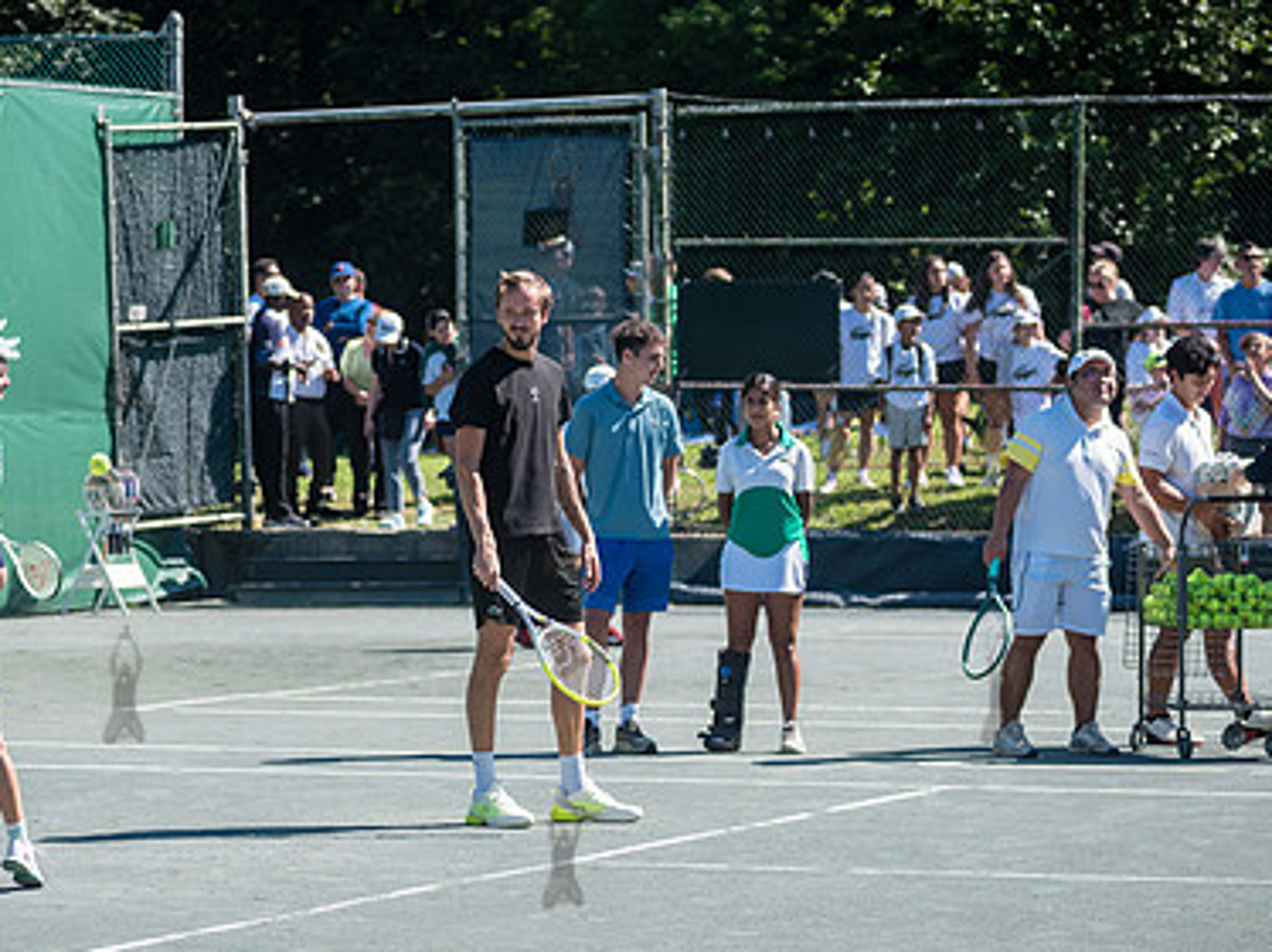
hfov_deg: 11.6
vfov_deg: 8.7
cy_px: 518
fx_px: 6243
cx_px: 561
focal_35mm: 170
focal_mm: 112
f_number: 4
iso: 200
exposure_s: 1/1250
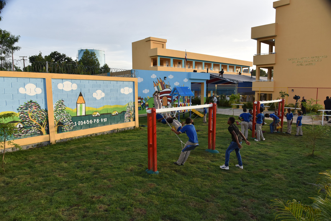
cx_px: 166
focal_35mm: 24
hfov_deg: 73.7
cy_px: 110
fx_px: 221
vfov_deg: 53.2
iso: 400
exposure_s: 1/250
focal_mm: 24
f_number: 8
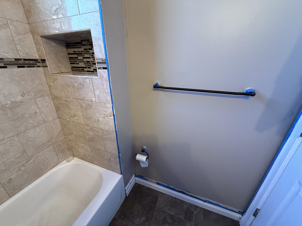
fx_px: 122
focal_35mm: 14
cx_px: 151
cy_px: 113
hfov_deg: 102.1
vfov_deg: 85.7
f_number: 2.2
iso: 320
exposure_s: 1/60
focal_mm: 2.22
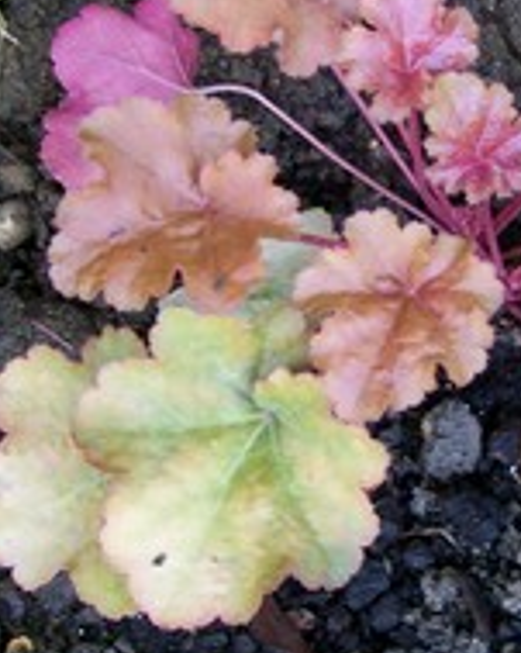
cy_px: 249
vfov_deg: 23.2
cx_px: 455
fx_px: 1582
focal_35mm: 82
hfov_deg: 18.4
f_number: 2.7
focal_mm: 6
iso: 96
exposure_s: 1/32
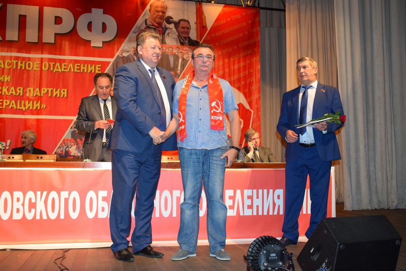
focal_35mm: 39
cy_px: 136
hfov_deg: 49.5
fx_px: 440
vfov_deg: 34.2
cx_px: 203
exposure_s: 1/100
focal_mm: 26
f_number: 5
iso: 800
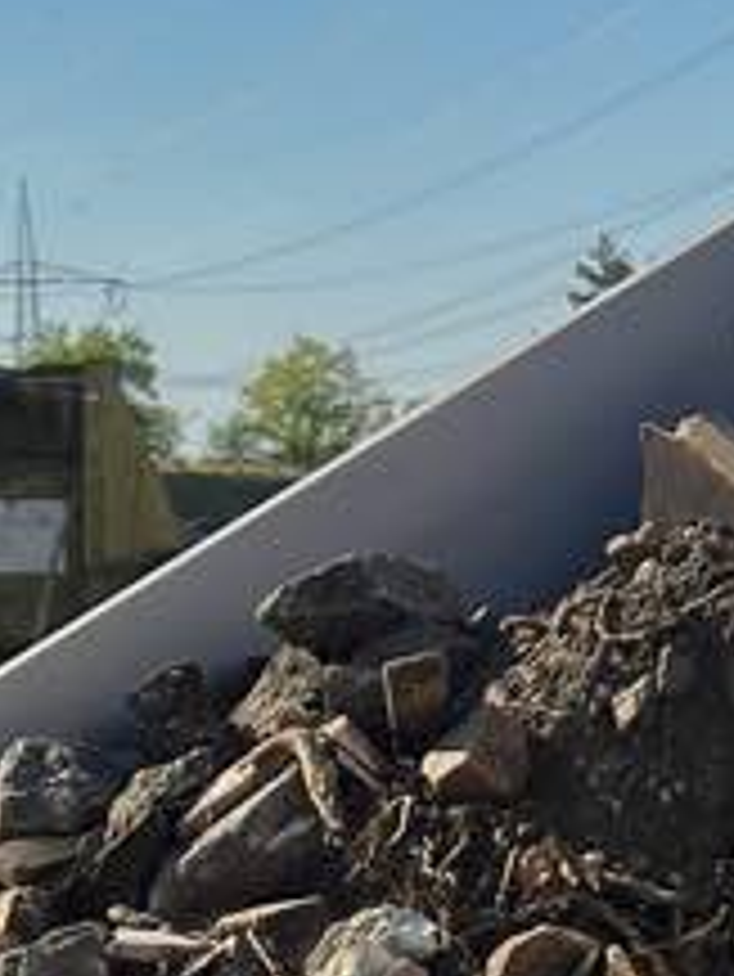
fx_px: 4067
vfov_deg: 12.8
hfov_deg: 10.3
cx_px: 72
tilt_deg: -13.4
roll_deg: +2.0
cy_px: 1592
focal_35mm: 144
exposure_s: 1/3356
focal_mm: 5.7
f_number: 1.5
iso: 50
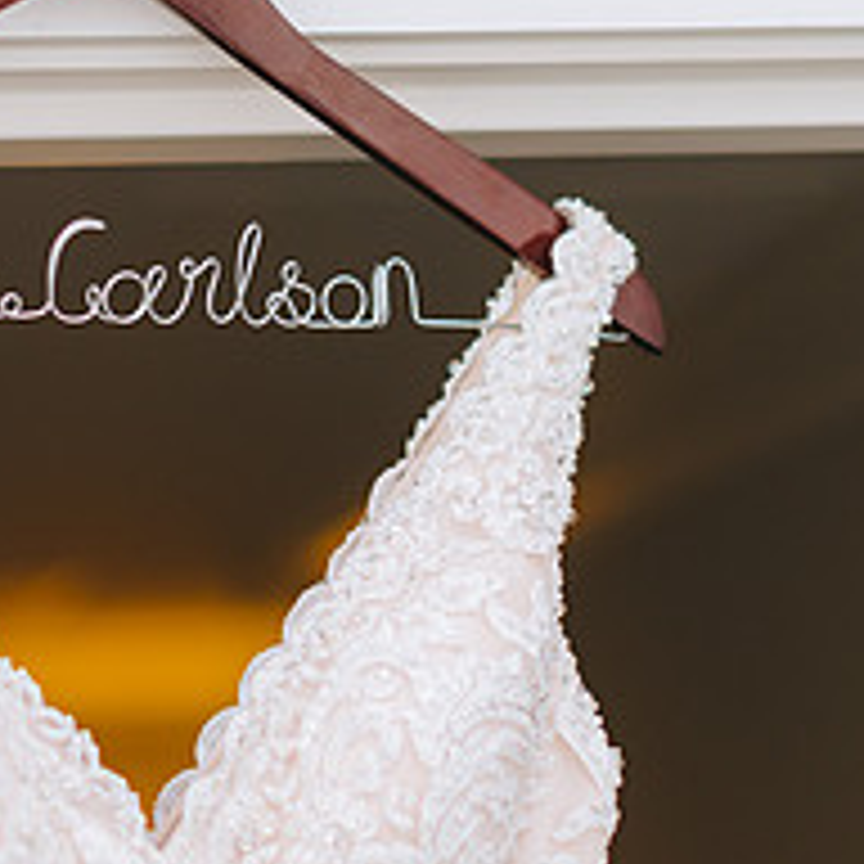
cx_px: 96
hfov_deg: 11.4
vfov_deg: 11.4
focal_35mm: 153
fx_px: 4320
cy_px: 346
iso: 250
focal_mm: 50
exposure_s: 1/500
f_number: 2
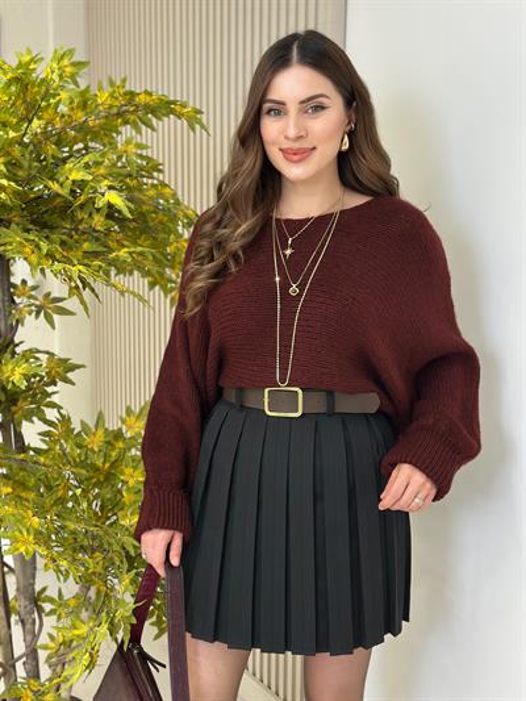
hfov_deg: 30.3
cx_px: 263
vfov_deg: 39.6
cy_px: 350
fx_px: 972
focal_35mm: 48
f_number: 1.78
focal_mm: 6.86
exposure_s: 1/100
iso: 64
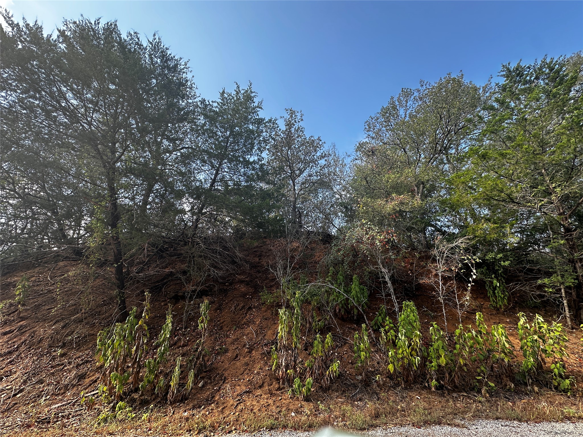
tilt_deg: +22.7
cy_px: 218
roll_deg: +0.8
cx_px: 292
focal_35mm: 14
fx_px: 236
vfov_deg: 85.7
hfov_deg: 102.1
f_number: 2.2
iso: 40
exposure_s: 1/220
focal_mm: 2.22
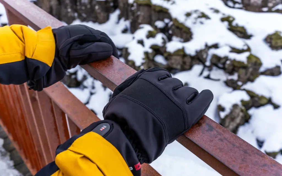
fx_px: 307
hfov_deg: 49.3
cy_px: 94
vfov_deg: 32.0
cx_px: 141
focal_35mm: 40
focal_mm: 39
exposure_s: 1/30
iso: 100
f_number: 9
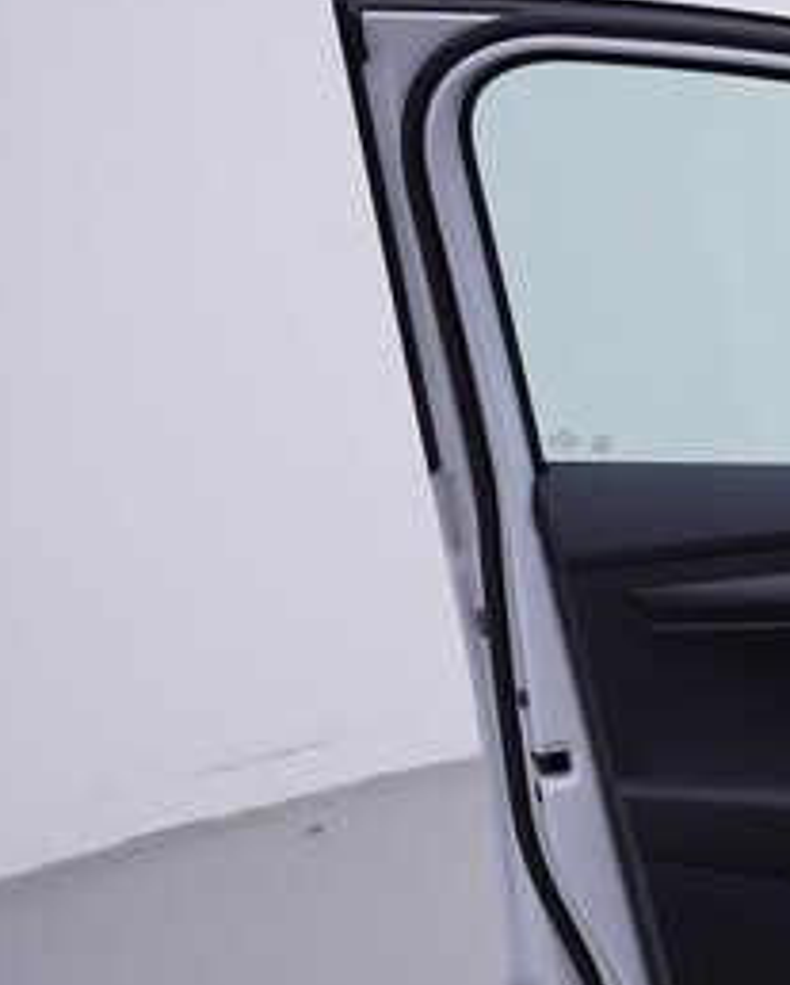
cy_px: 647
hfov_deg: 20.4
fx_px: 2101
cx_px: 847
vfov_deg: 26.3
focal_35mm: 72
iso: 125
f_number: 4.5
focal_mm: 24
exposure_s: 1/80
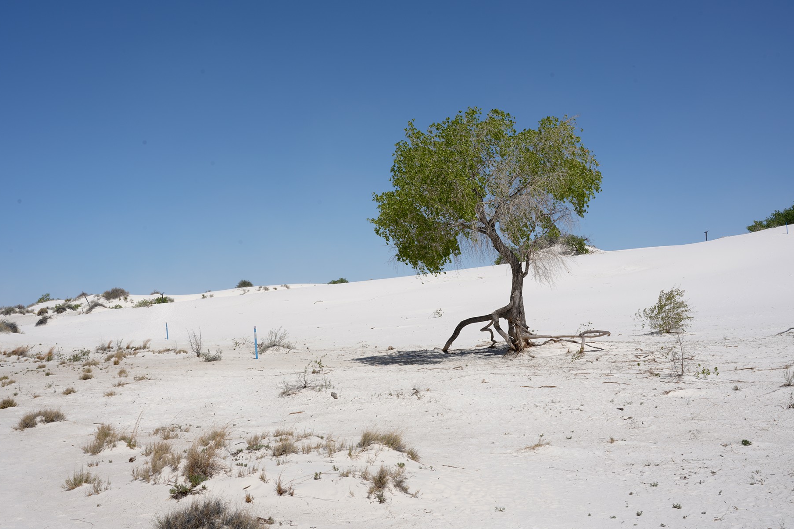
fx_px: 926
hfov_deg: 46.4
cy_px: 250
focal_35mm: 42
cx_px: 369
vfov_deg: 31.9
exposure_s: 1/100
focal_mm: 38
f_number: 18
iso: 64
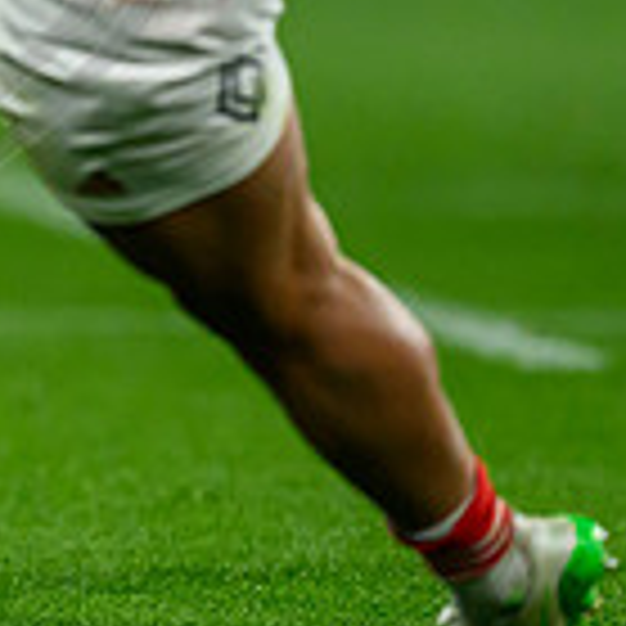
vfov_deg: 1.0
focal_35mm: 1757
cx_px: -580
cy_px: -159
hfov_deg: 1.0
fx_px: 35948
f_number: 2.8
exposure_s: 1/3200
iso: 3200
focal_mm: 400
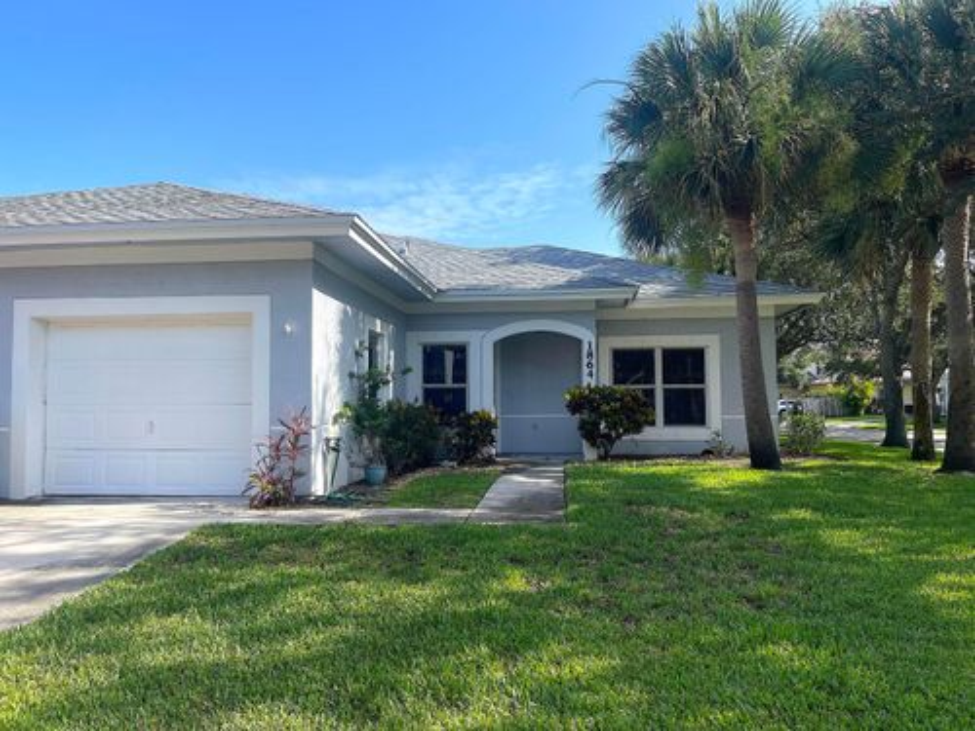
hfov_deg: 69.4
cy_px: 366
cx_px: 488
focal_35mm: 25
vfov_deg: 54.9
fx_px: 704
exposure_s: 1/1767
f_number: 1.6
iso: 32
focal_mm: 5.1
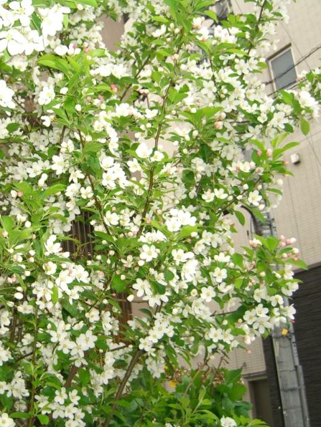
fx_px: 631
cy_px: 214
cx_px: 78
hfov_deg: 28.1
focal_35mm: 51
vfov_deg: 37.5
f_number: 2.8
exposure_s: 1/100
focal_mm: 7.9
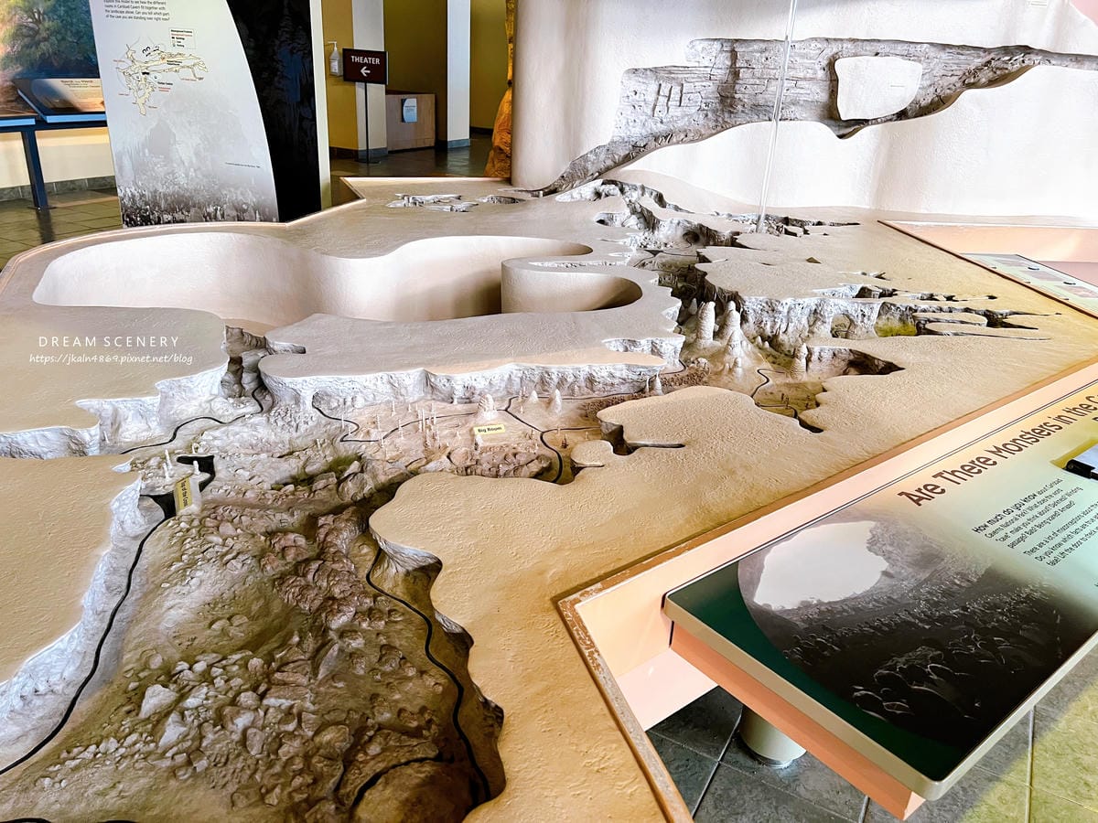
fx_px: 825
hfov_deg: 67.3
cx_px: 549
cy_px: 412
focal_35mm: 26
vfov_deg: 53.1
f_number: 1.5
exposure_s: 1/60
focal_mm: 5.7
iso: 125
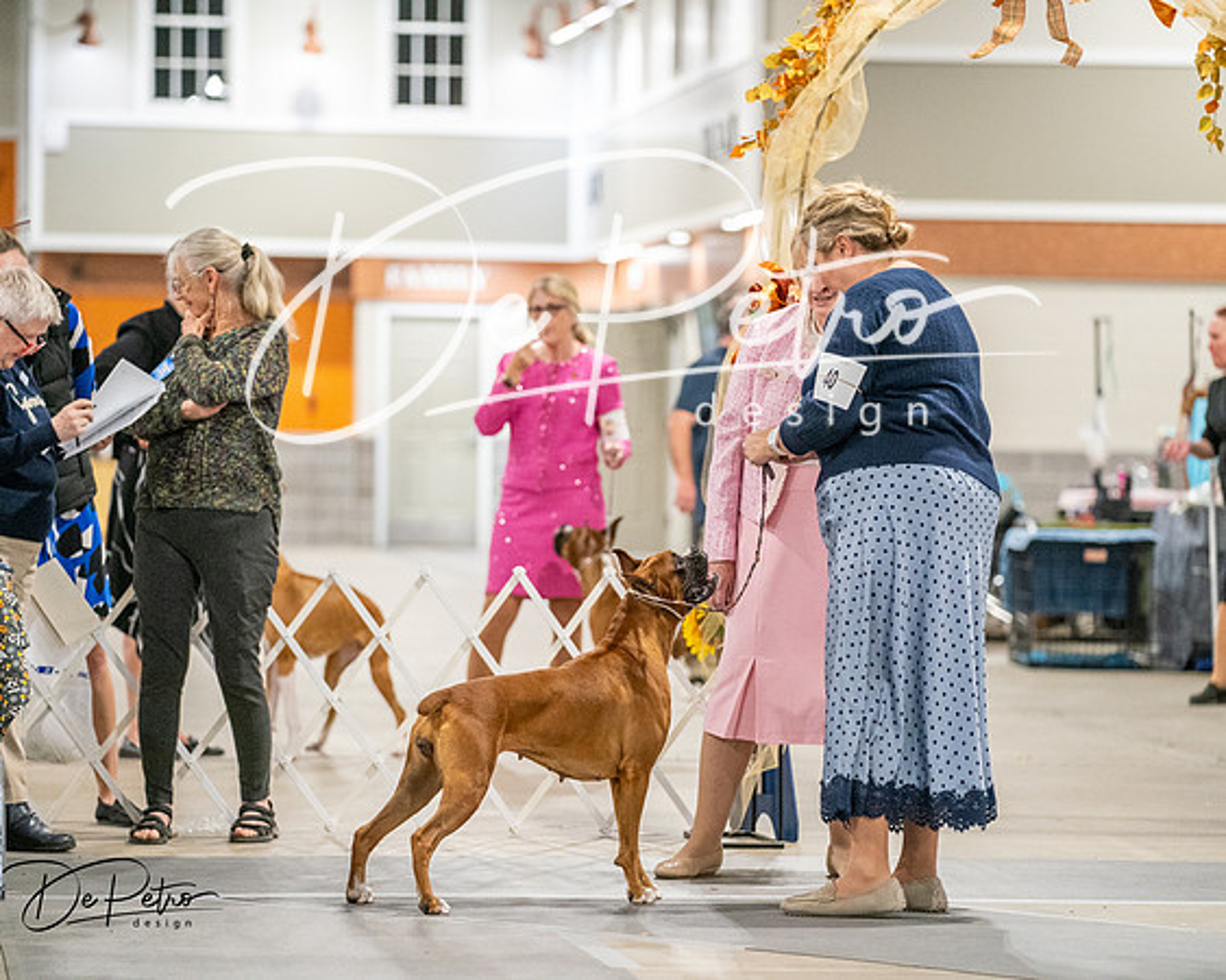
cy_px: 490
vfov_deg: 9.7
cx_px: 613
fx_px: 5801
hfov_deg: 12.1
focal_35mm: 160
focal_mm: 142
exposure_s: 1/250
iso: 6400
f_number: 3.2
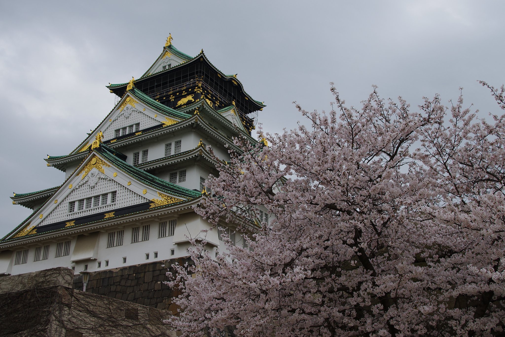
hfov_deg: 46.4
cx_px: 252
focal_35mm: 42
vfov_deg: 31.9
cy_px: 168
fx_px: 589
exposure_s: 1/125
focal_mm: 28.13
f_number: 5.6
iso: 80
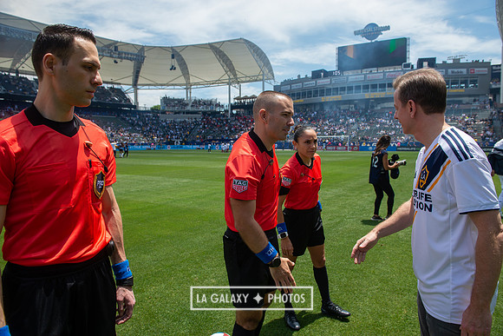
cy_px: 168
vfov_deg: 53.2
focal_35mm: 24
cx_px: 252
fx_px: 335
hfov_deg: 73.7
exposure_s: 1/1000
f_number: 5.6
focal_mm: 24
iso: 200
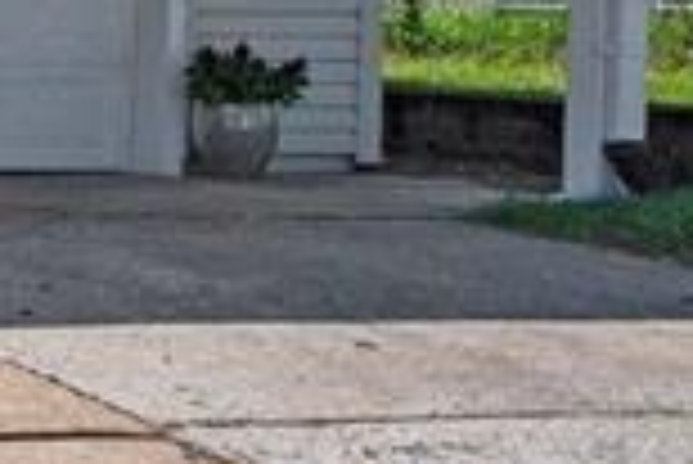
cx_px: -1300
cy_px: 52
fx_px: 1792
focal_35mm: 93
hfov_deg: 12.1
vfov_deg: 14.6
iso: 640
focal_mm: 14
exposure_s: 1/8000
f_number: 4
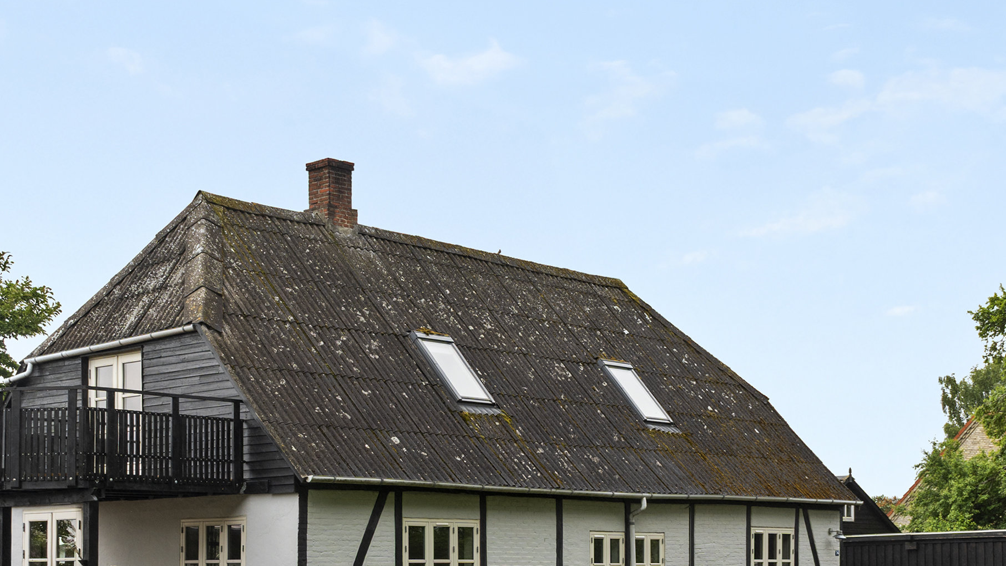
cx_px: 508
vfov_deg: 22.8
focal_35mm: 52
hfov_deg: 39.9
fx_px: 1387
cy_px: 437
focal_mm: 20
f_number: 7.1
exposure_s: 1/100
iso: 200
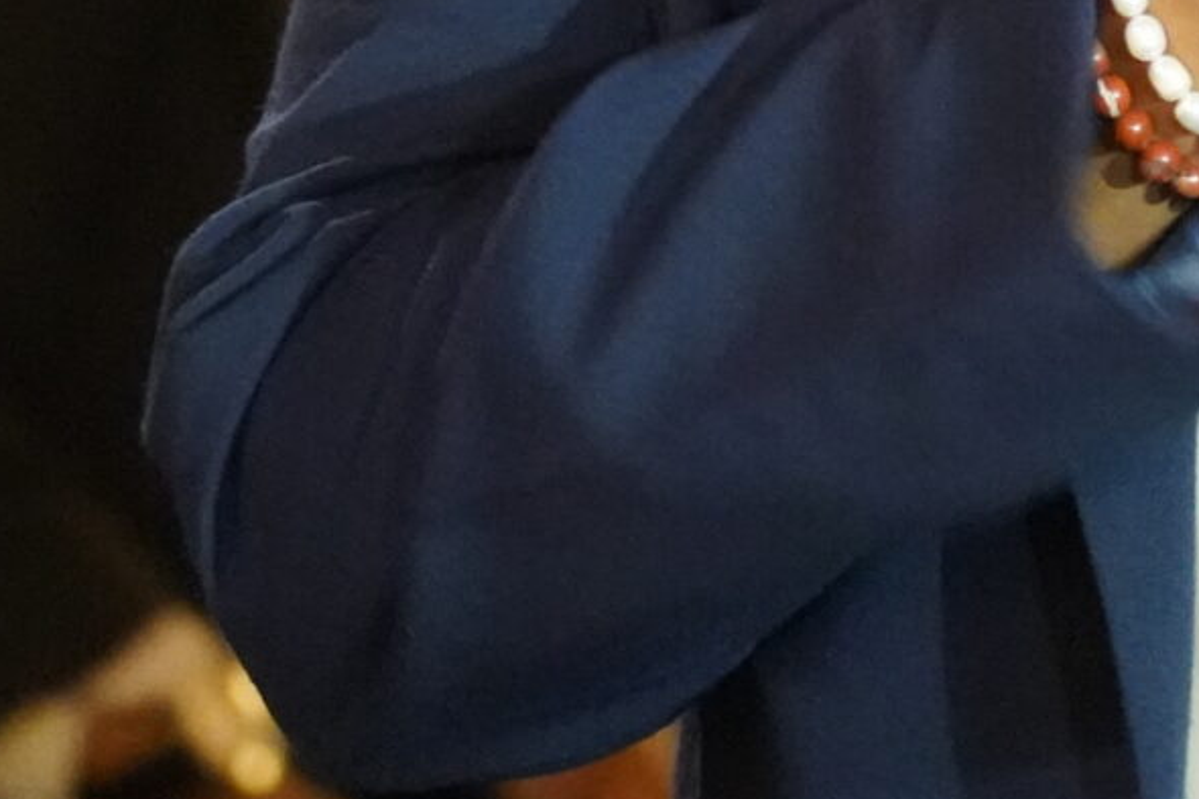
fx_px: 16481
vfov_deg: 2.8
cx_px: 1309
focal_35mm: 495
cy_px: -802
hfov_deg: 4.2
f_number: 5
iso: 16000
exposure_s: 1/125
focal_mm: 114
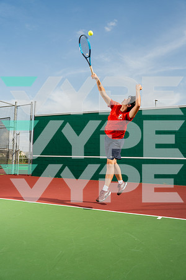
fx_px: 271
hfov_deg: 37.9
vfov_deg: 54.4
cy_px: 140
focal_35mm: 35
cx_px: 93
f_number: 5.6
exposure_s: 1/640
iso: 100
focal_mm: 35
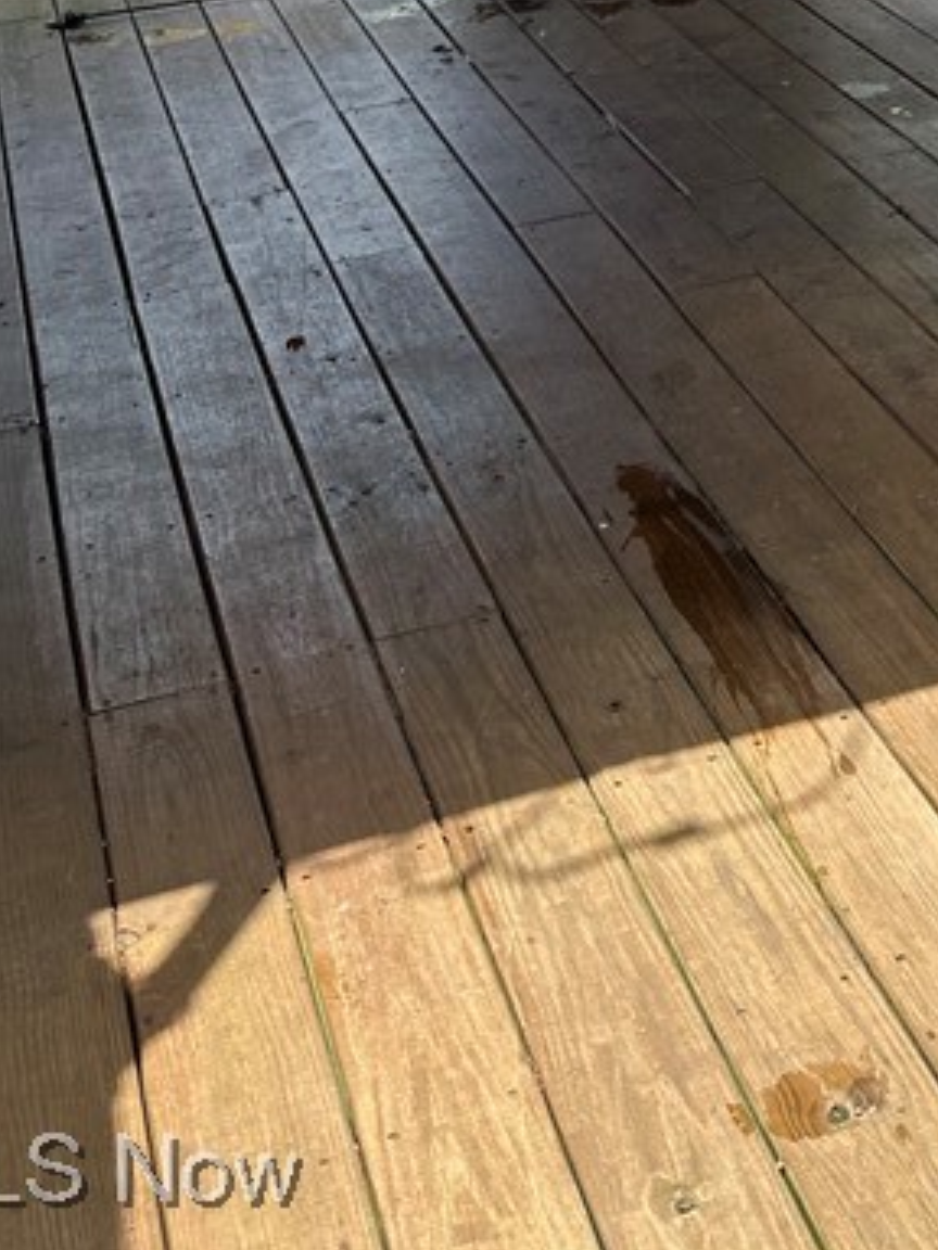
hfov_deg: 21.3
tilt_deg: -4.7
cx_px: 1120
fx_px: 2312
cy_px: -404
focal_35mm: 64
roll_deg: +0.9
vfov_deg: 25.7
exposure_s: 1/1050
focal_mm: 6.86
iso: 80
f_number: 1.78
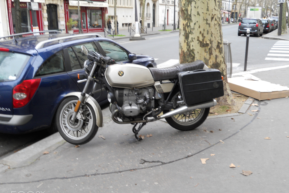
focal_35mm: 40
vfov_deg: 33.4
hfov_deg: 48.5
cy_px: 110
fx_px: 321
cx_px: 146
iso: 80
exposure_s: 1/30
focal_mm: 6.9
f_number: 3.9
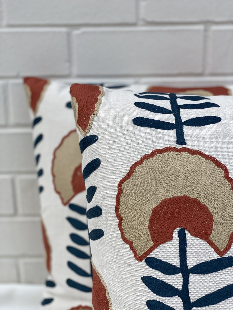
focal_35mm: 52
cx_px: 116
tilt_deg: -15.6
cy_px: 155
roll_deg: +0.4
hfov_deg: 28.0
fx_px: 467
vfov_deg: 36.8
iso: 20
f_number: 2
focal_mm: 6
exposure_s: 1/978
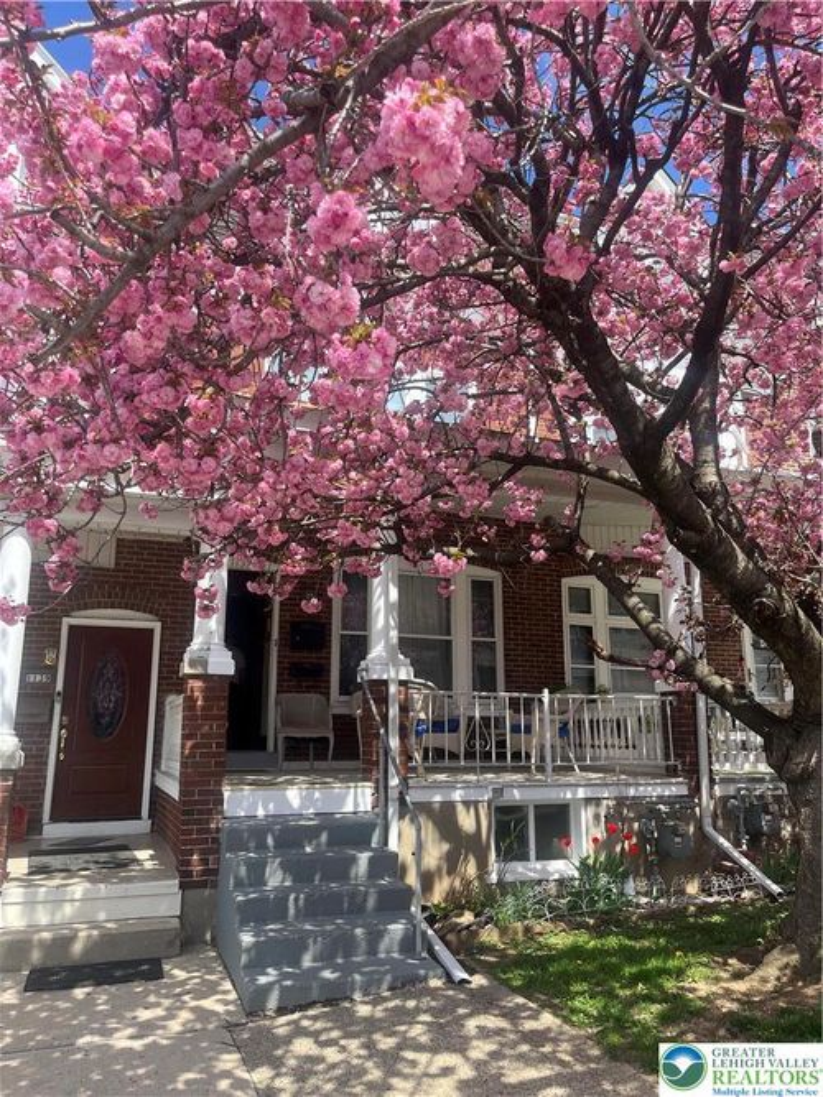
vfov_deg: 67.3
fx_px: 824
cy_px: 548
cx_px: 412
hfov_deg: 53.0
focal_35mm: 26
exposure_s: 1/1279
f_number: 1.6
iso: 50
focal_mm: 5.1
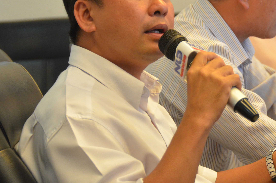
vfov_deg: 5.6
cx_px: 212
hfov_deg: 8.4
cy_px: 55
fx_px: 1866
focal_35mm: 244
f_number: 5.3
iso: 1600
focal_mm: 95
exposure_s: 1/40
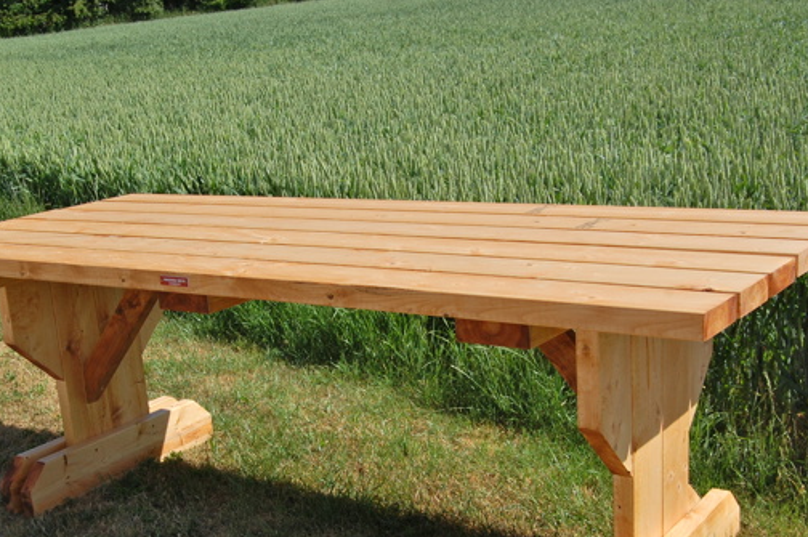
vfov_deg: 26.9
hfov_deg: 39.5
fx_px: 1121
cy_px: 334
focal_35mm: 50
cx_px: 337
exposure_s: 1/320
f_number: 9
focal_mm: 24
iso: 200
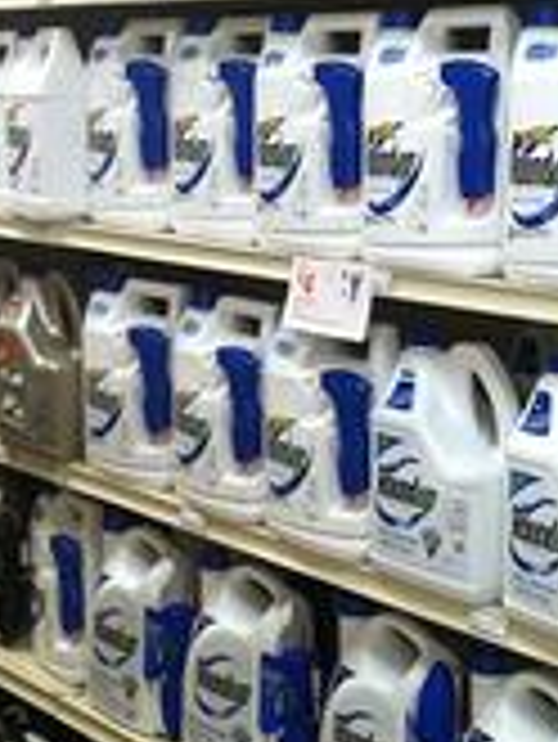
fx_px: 1588
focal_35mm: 74
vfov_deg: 26.3
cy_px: 297
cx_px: 187
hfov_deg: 19.9
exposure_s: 1/15
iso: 80
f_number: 2.8
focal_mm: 3.85
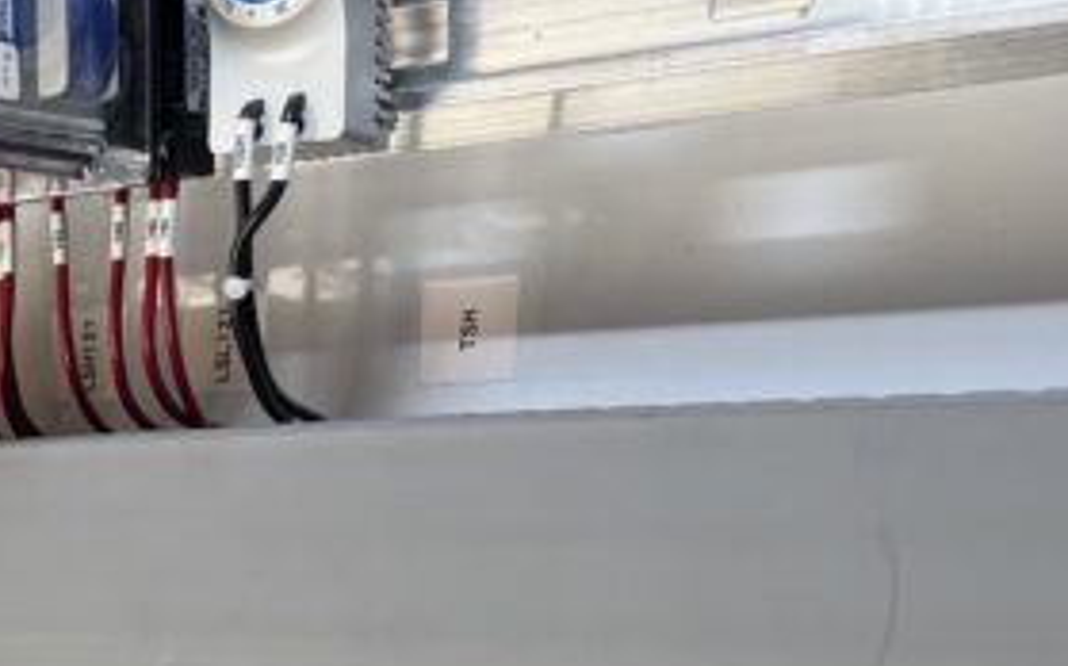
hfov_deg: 26.6
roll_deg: +0.1
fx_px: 2036
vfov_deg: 17.3
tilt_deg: -11.1
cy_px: 907
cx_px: -157
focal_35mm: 70
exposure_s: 1/120
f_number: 1.78
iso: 80
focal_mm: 6.76
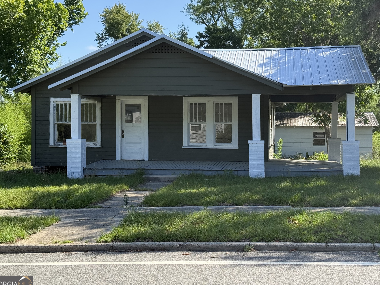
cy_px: 137
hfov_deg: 36.8
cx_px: 193
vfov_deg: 28.0
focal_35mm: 52
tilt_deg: -0.5
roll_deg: +0.1
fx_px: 571
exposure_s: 1/1931
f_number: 1.78
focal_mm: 6.76
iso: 100
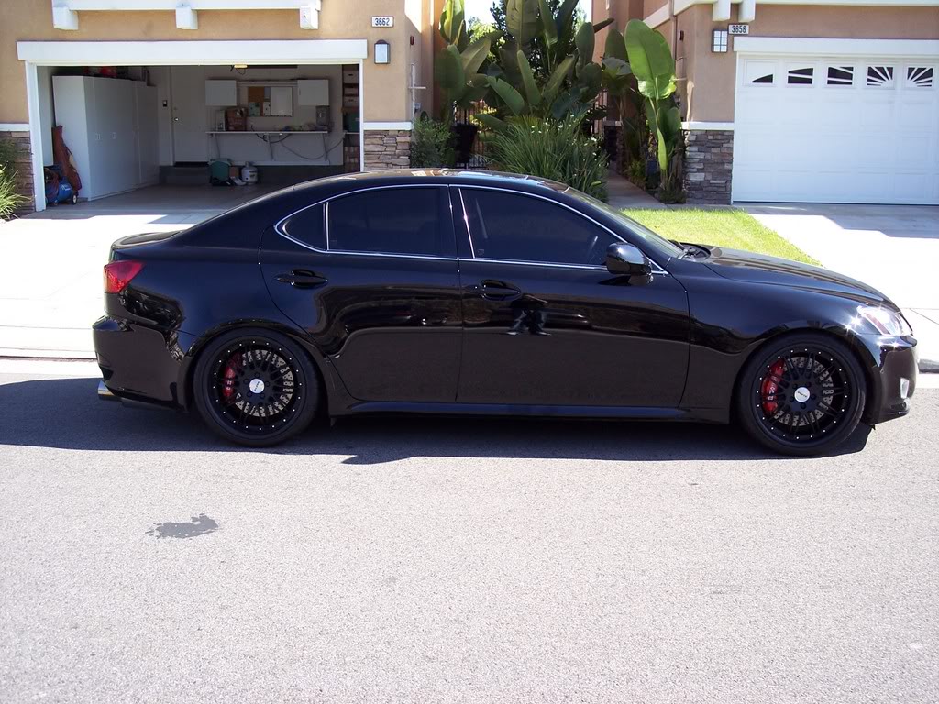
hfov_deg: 47.9
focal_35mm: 39
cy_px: 352
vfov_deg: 36.8
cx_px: 470
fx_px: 1058
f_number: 3.4
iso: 100
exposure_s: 1/250
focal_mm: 8
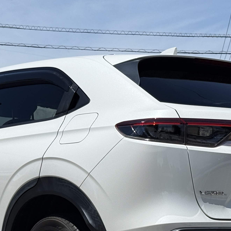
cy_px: 176
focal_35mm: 129
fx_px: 974
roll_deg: +1.1
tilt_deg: +2.1
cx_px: 101
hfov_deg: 13.5
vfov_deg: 13.5
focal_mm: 6.76
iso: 64
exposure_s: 1/9901
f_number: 1.78
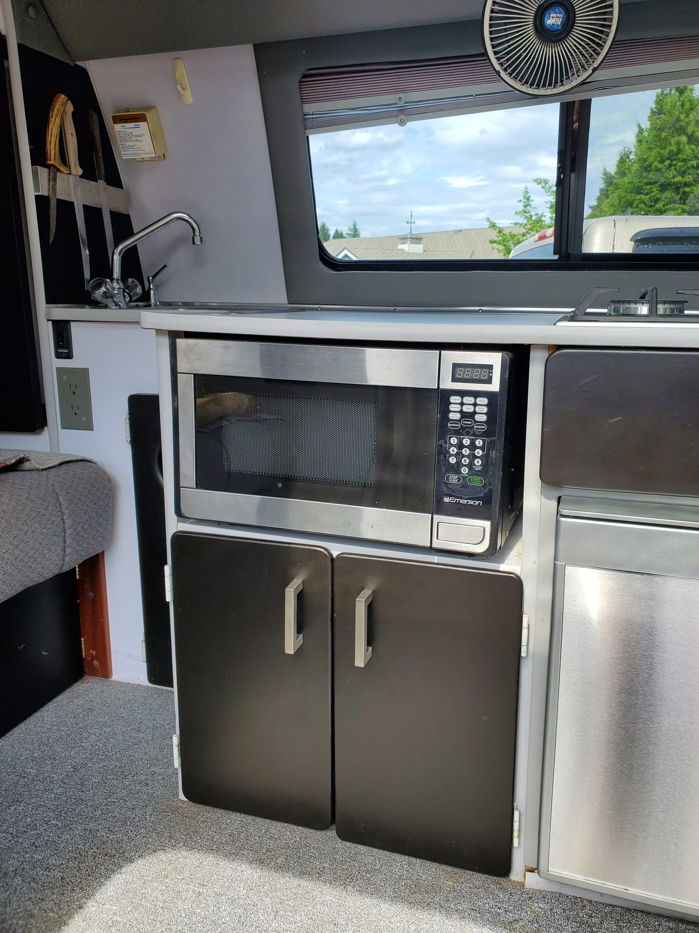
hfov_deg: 53.1
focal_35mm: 26
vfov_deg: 67.3
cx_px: 350
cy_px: 466
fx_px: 700
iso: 50
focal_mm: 4.3
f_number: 2.4
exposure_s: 1/290
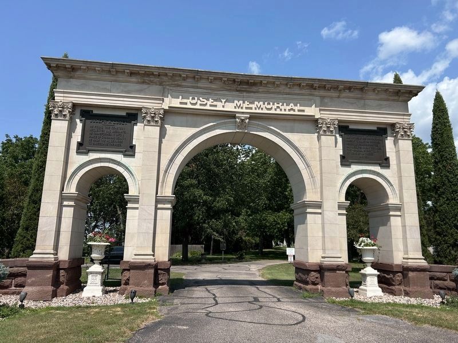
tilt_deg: +11.1
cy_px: 172
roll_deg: -0.8
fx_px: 344
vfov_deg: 53.1
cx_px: 229
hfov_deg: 67.3
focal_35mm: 26
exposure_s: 1/4630
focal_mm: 5.7
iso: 50
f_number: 1.5
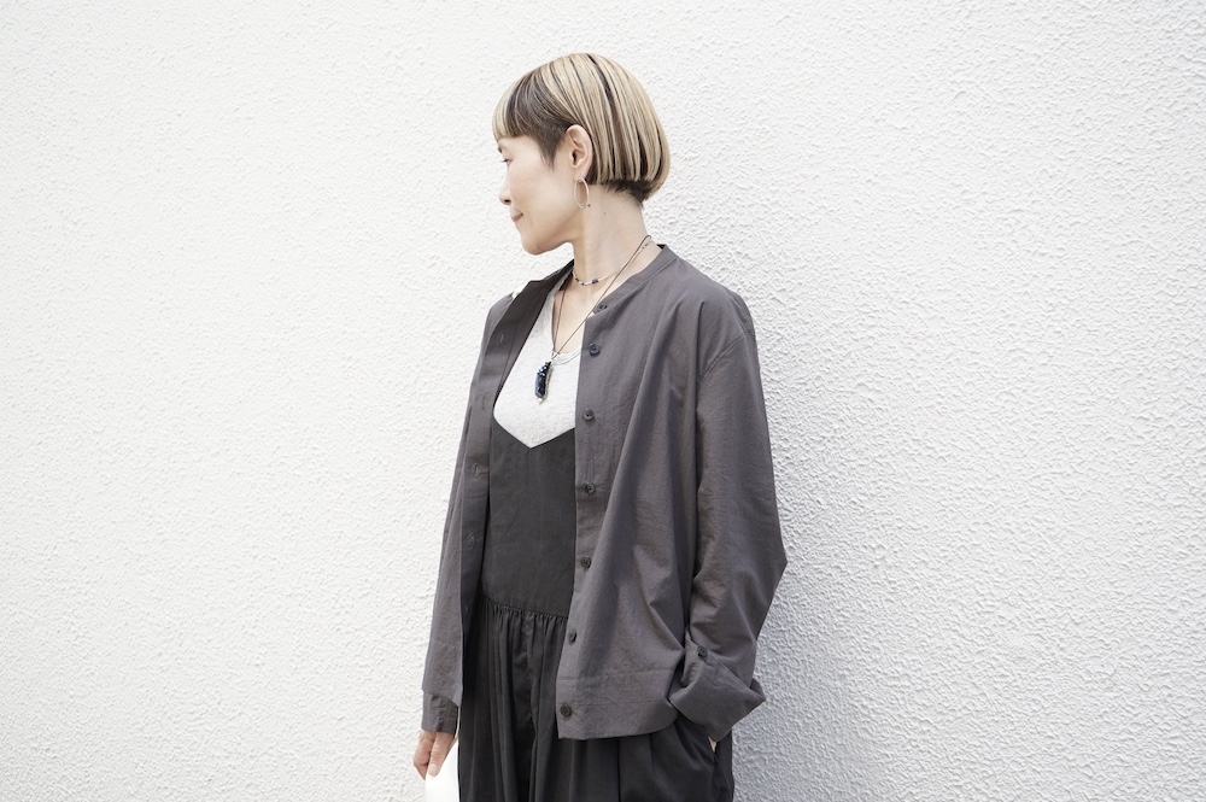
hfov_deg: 41.9
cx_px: 603
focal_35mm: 47
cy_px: 401
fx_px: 1573
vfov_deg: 28.6
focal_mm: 47
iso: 640
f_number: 5.6
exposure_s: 1/400
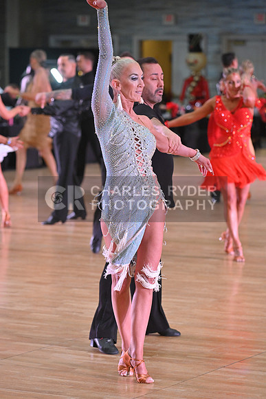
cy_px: 200
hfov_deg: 10.2
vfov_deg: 15.2
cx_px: 133
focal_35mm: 135
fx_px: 1495
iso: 3200
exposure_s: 1/320
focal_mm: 135
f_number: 5
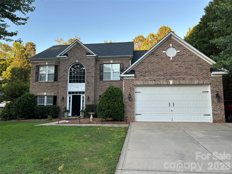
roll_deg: +0.3
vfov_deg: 53.1
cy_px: 87
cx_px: 116
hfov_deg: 67.3
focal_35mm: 26
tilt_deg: +7.1
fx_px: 174
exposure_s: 1/151
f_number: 1.5
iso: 32
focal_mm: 5.7
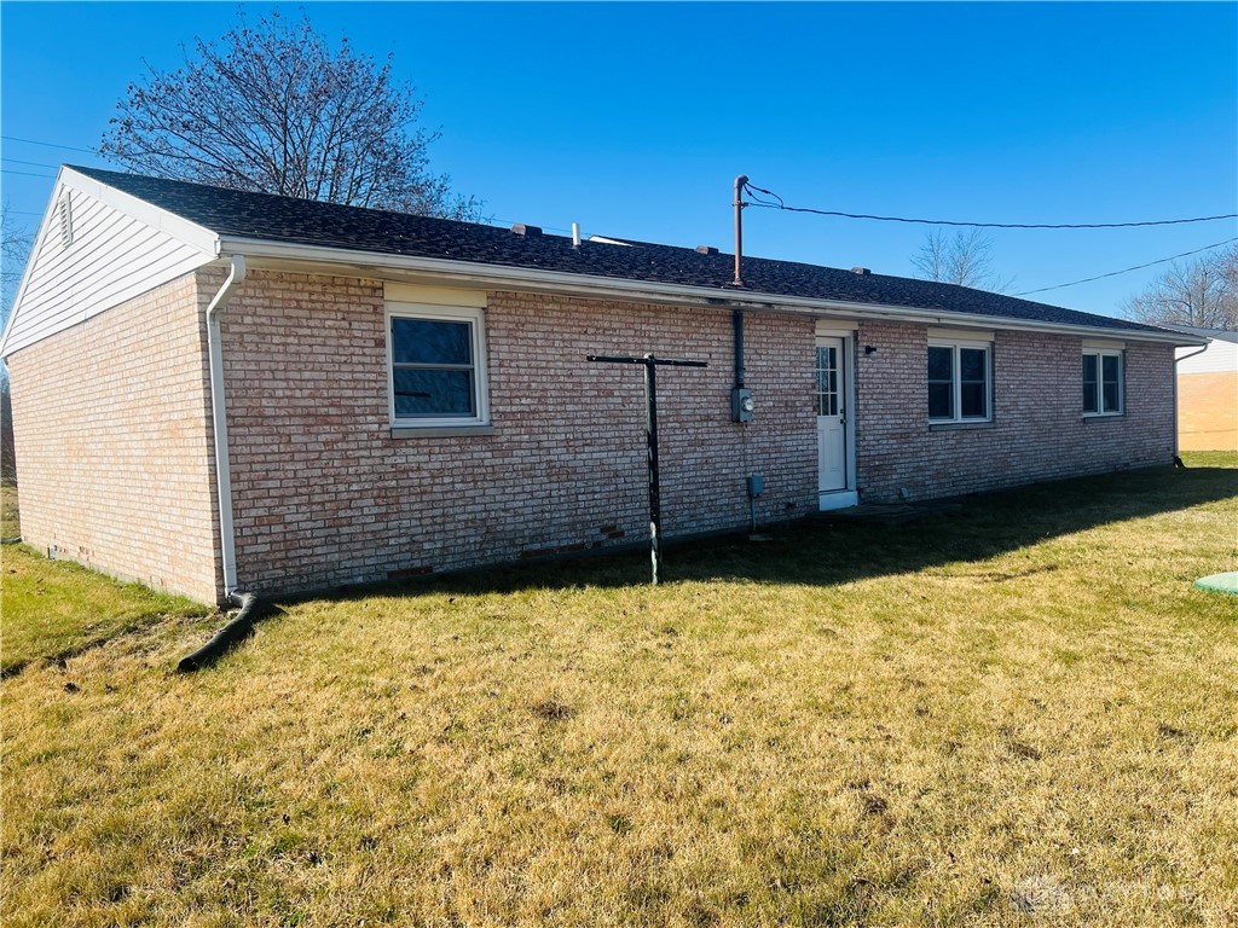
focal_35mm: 26
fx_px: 930
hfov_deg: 67.3
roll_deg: +3.0
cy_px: 464
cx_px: 619
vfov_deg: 53.1
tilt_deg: -2.7
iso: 50
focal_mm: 5.7
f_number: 1.5
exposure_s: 1/2994
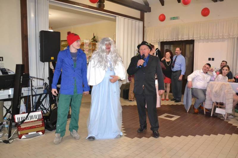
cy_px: 79
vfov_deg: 47.9
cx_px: 119
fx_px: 178
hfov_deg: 67.4
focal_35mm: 27
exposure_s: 1/60
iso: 3200
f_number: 3.5
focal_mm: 18
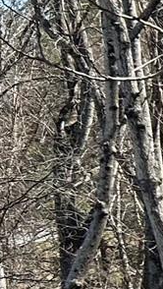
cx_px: 971
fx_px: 1509
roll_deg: +4.9
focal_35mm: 197
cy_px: 263
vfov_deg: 10.9
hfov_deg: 4.6
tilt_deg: -6.9
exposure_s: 1/1295
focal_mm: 5.7
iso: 50
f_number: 1.5
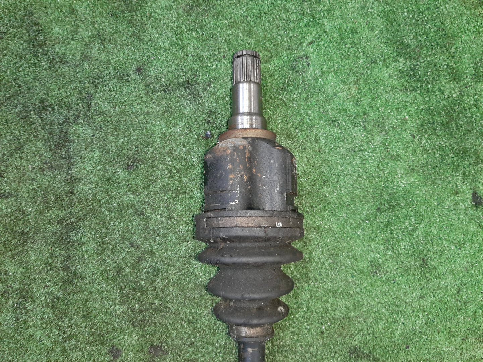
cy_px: 181
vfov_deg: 53.1
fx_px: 363
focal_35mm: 26
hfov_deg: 67.3
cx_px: 242
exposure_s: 1/33
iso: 206
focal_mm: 3.93
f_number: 1.7
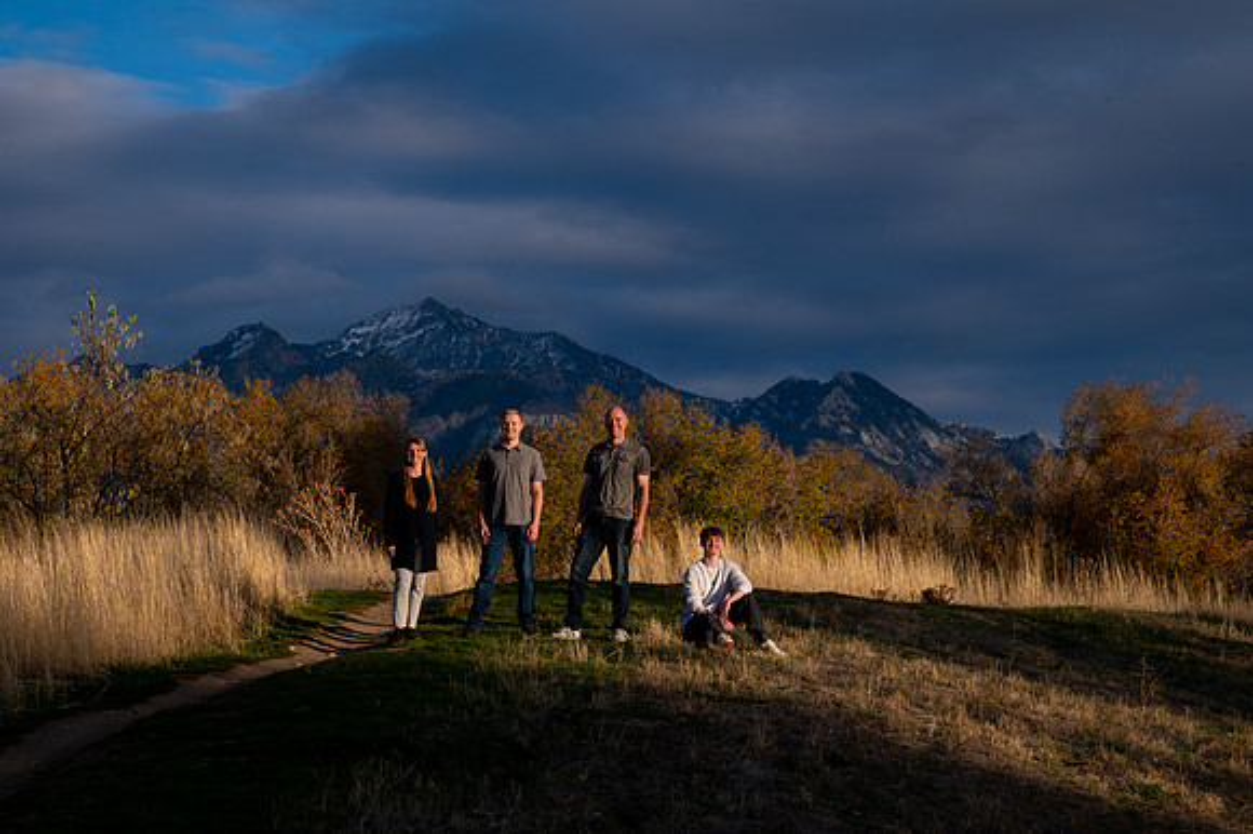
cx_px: 626
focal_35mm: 91
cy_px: 439
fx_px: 3152
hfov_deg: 22.5
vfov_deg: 15.1
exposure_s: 1/320
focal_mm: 86
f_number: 13
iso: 400
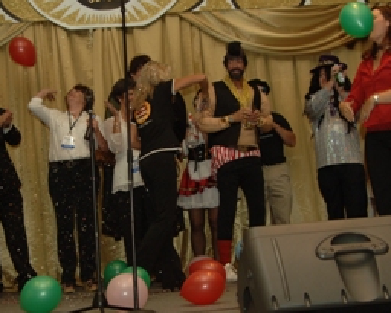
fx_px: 799
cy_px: 183
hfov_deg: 27.4
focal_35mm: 69
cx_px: 153
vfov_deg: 22.2
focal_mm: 28
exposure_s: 1/60
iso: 400
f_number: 4
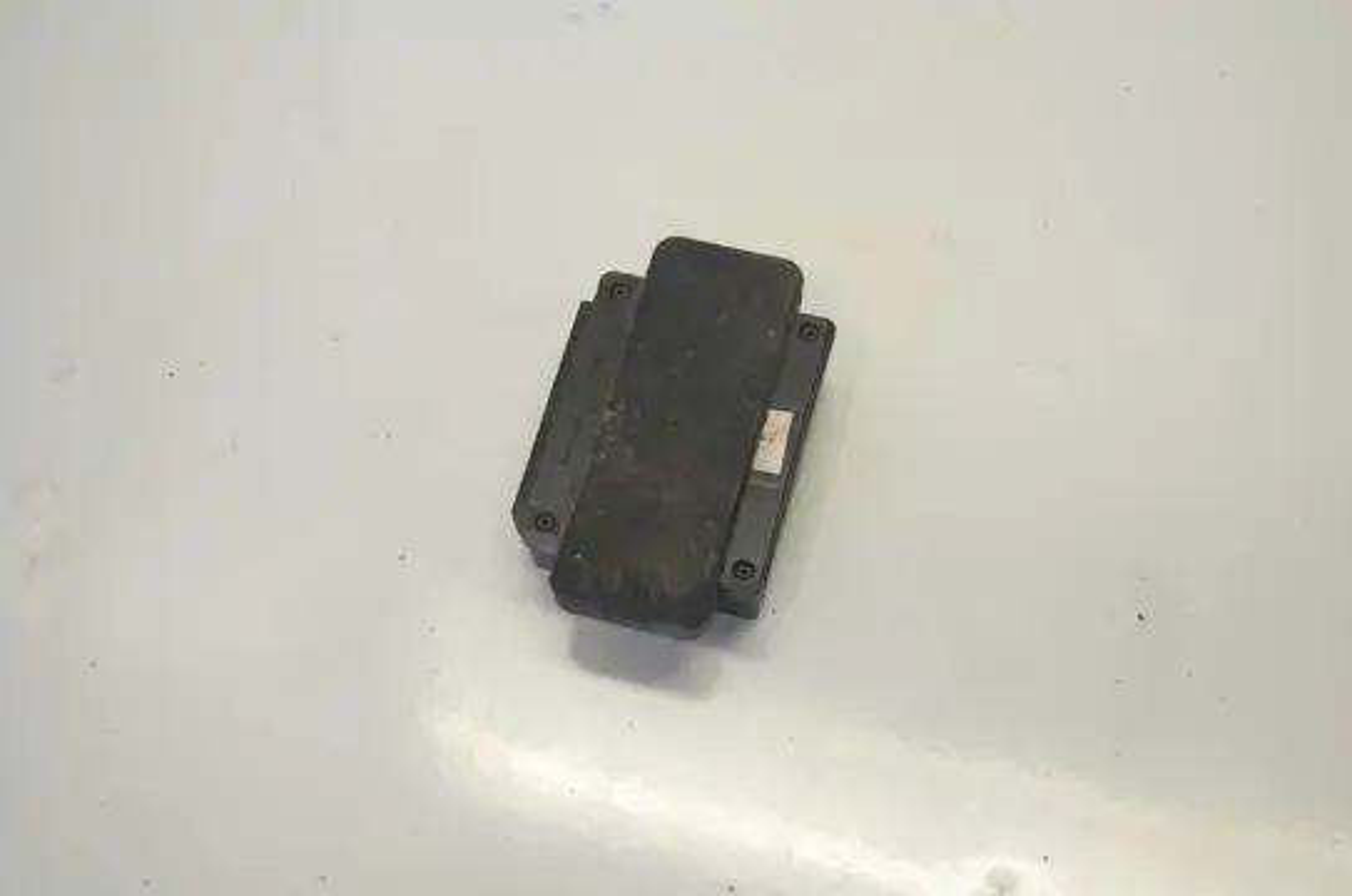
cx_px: 676
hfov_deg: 35.1
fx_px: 2137
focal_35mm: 57
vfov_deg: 23.7
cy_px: 448
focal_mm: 38
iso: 400
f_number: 4.8
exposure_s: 1/50
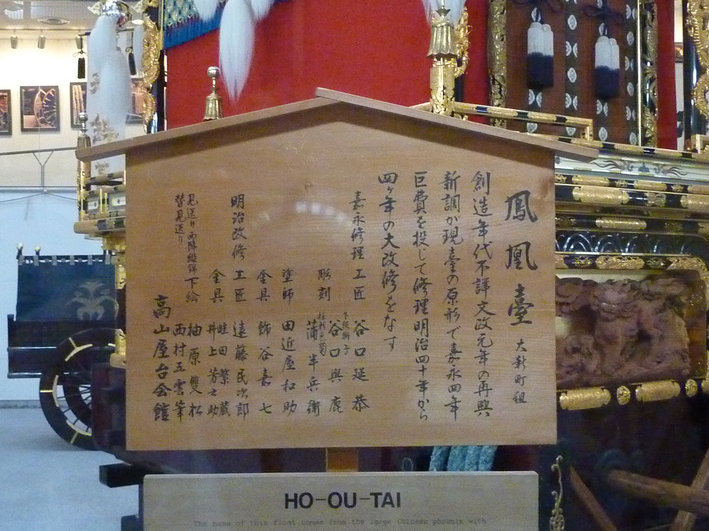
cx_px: 354
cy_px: 266
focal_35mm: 48
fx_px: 983
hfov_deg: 39.7
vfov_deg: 30.3
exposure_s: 1/10
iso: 800
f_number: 3.3
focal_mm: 4.4
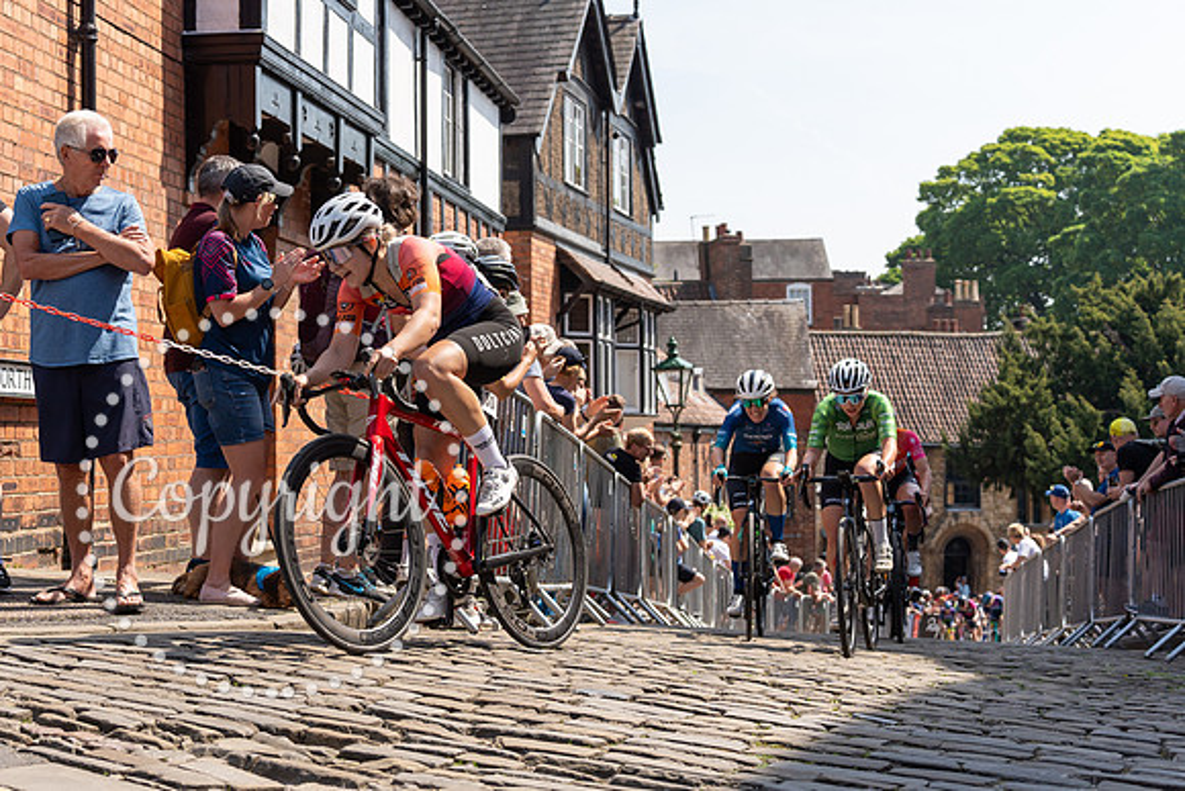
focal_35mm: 56
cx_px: 427
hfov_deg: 35.1
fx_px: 1859
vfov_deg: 24.0
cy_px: 401
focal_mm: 38
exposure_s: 1/2500
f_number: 3.5
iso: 160
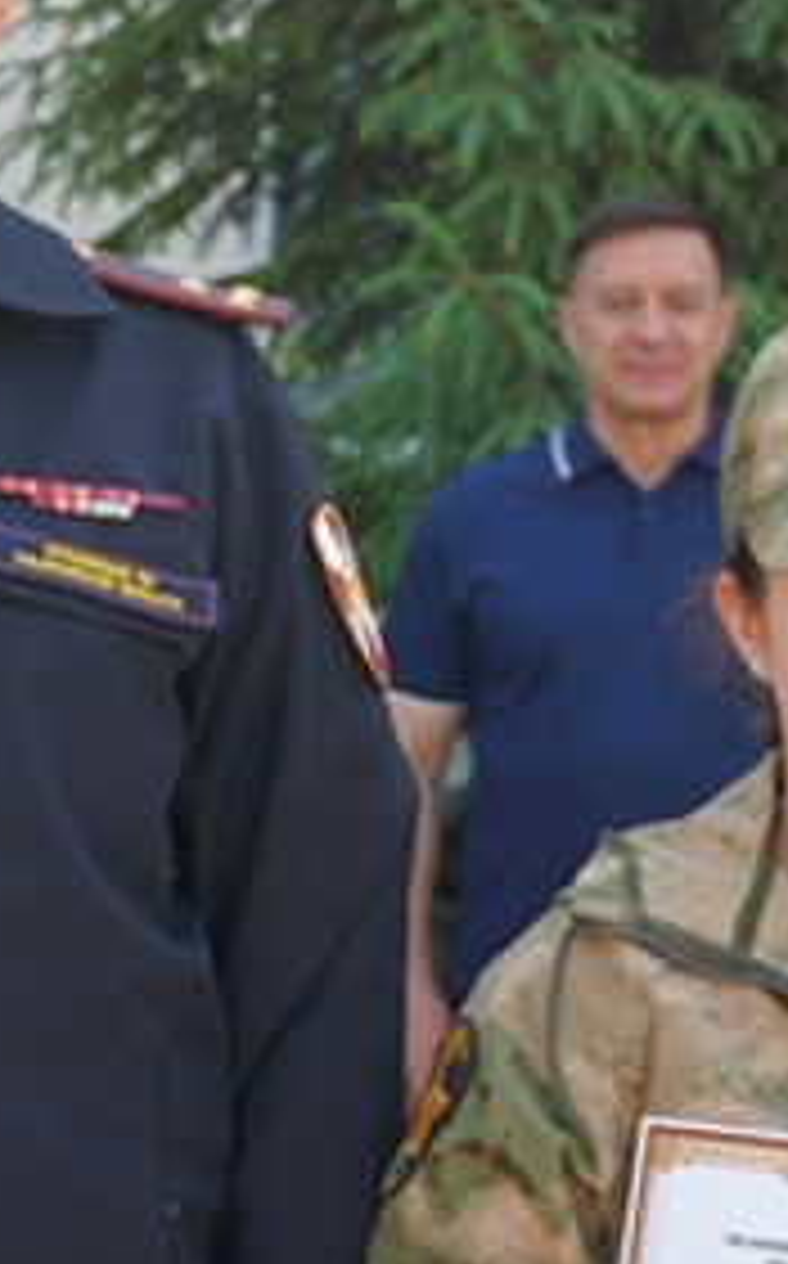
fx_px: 5064
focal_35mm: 147
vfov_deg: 14.2
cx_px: 32
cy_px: 679
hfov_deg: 8.9
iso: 125
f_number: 4.5
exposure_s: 1/160
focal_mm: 36
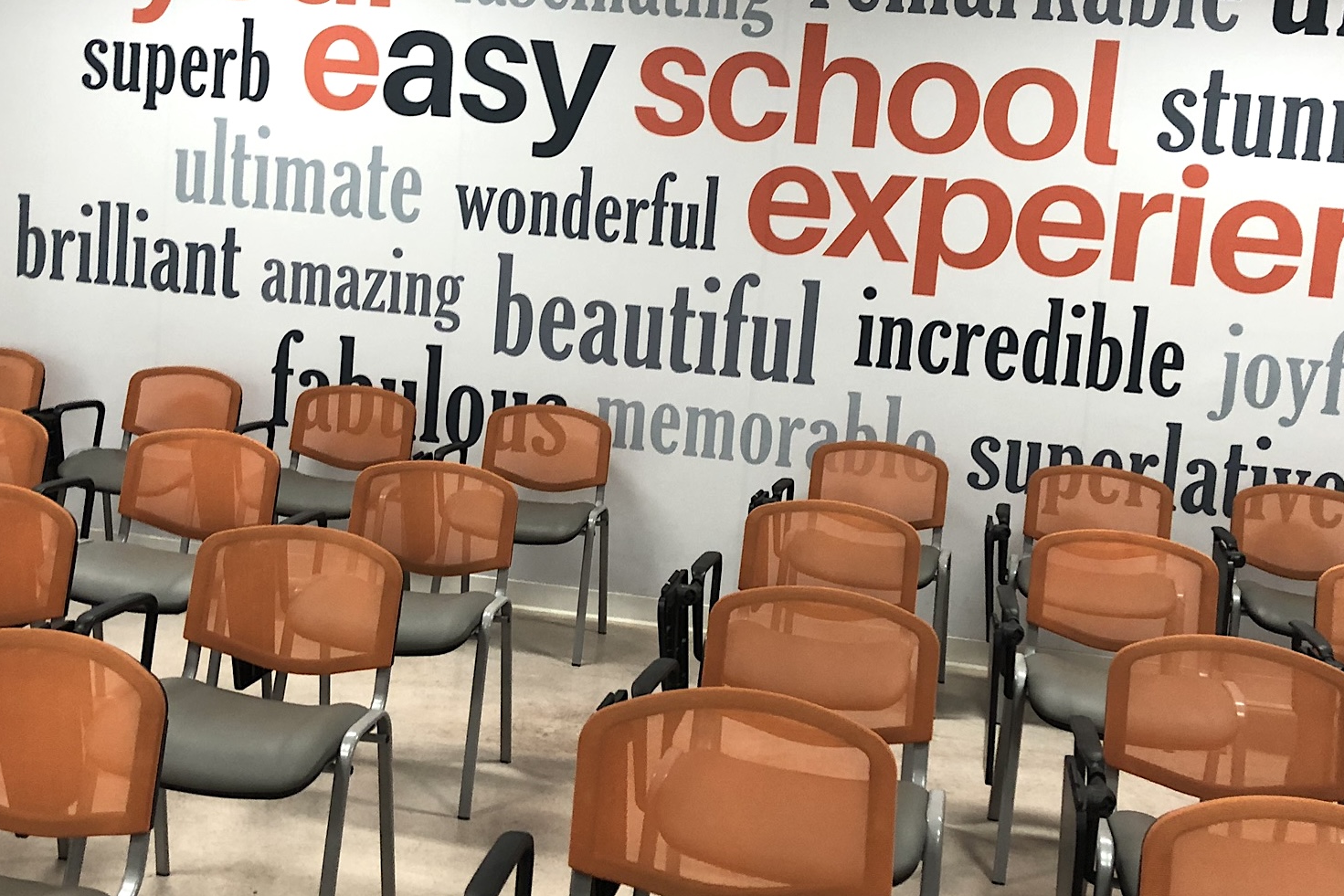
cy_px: 408
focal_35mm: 38
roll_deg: -3.2
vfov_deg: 35.0
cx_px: 664
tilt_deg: -5.0
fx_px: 1419
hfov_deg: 50.7
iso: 40
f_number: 1.8
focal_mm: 4
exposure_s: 1/25
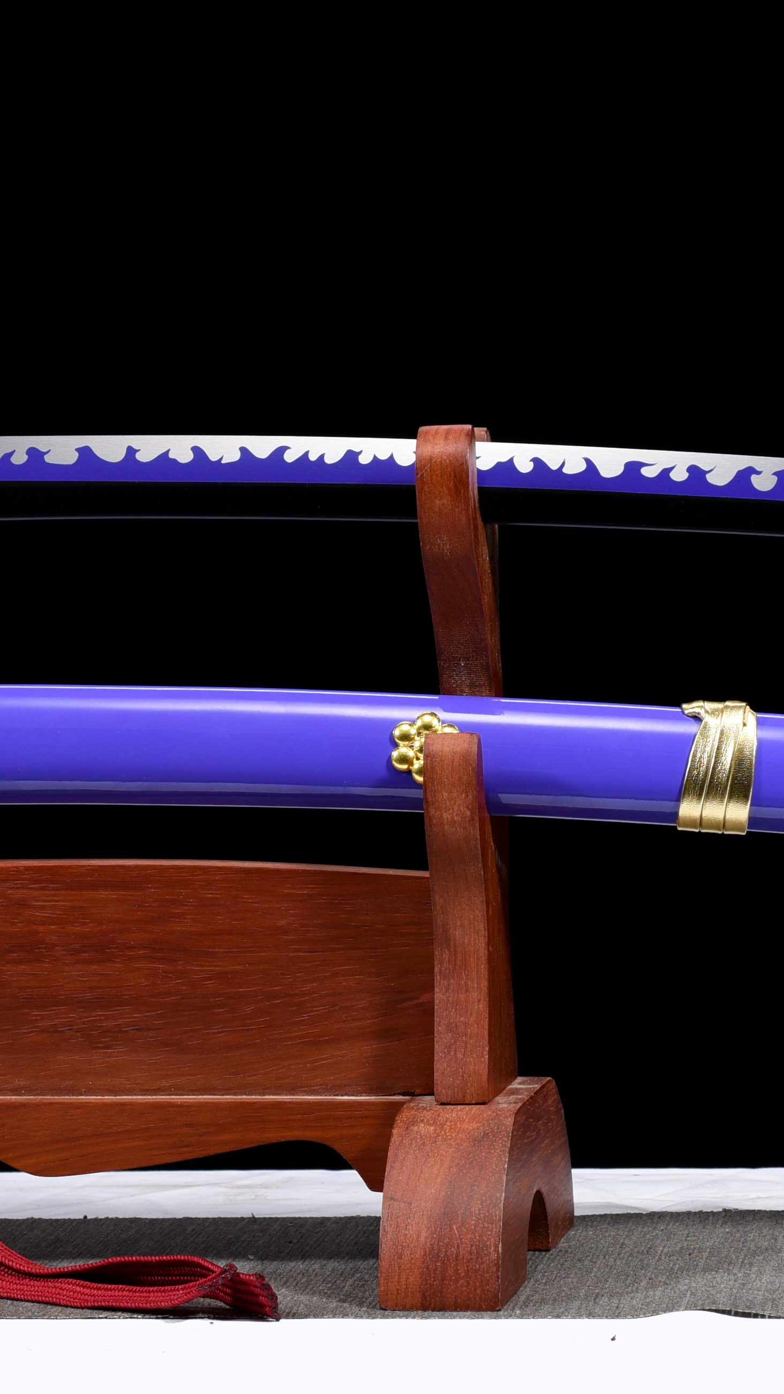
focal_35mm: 145
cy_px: 624
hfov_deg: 8.3
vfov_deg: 14.8
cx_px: 133
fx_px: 5360
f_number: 9
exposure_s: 1/160
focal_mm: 60
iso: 200
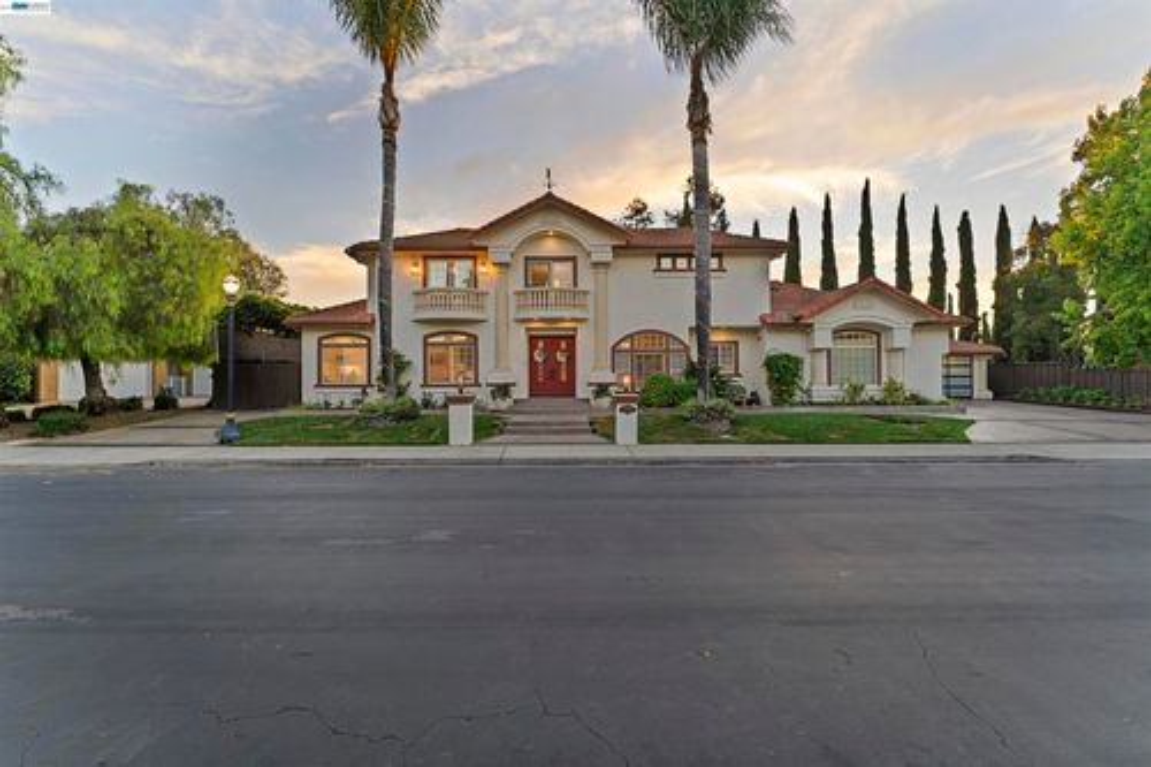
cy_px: 384
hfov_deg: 104.3
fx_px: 447
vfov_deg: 81.2
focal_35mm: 14
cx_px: 576
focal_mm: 14
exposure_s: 1/6
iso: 250
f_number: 9
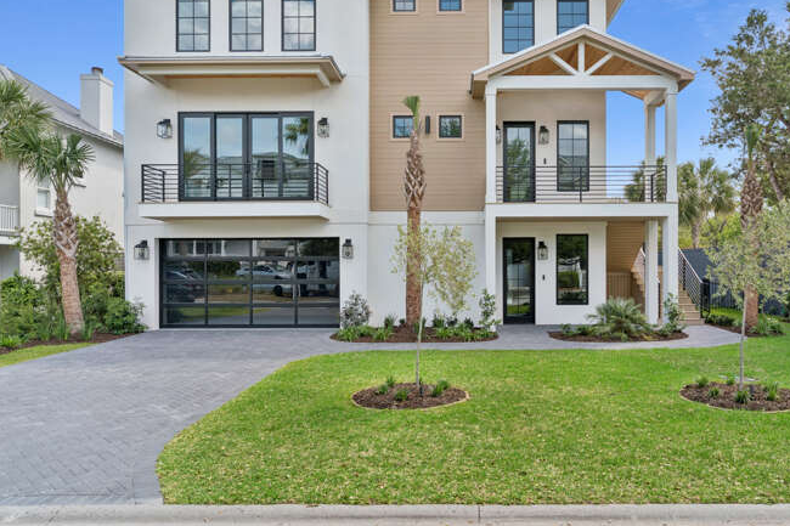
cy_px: 216
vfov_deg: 49.3
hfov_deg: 69.0
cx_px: 456
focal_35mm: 26
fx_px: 570
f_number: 9
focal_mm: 22
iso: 100
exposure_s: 1/100
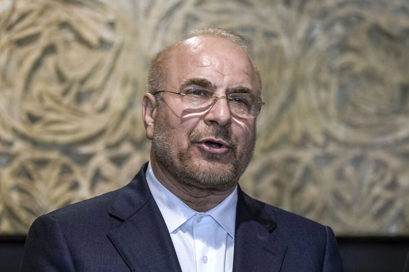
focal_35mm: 200
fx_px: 2272
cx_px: 204
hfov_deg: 10.3
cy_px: 136
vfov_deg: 6.9
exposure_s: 1/160
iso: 1250
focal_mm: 200
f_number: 3.2
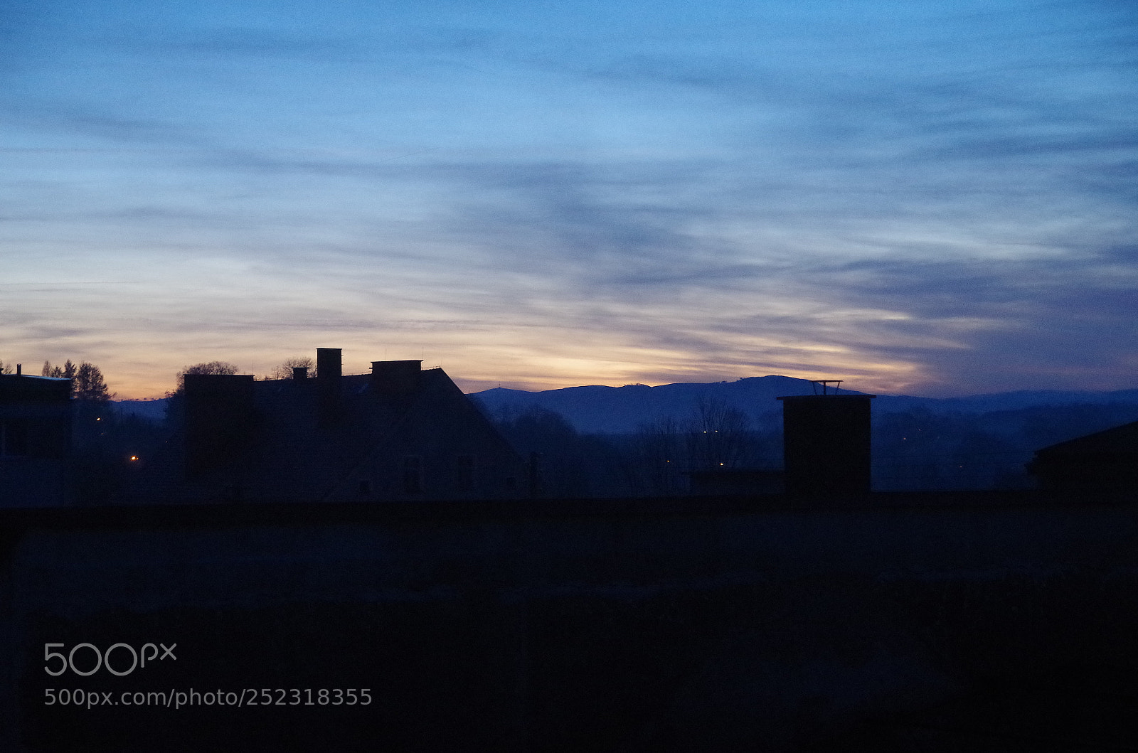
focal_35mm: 79
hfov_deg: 25.7
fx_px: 2492
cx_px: 569
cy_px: 376
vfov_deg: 17.2
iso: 3200
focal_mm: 53
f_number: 5
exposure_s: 1/30
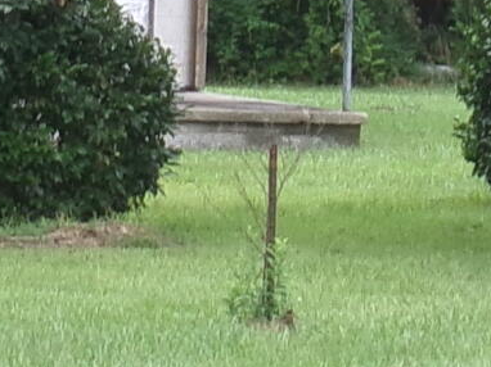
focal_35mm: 456
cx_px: 57
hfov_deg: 4.3
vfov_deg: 3.3
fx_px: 6464
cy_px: -23
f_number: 4.4
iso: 100
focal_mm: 10.3
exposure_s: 1/85
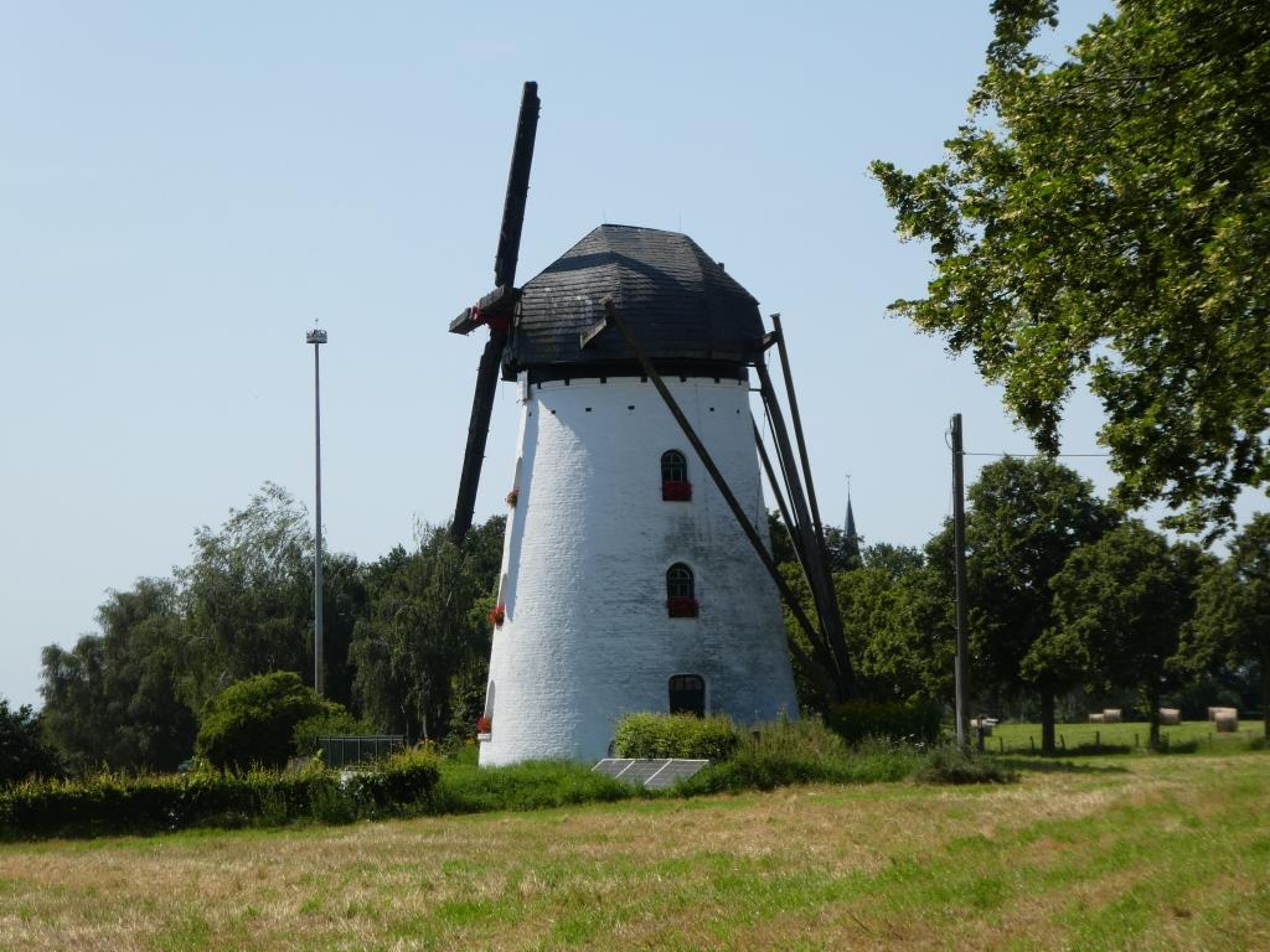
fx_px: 3889
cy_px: 476
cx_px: 635
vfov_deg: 14.0
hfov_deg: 18.5
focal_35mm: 106
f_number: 5.1
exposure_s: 1/500
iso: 80
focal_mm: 19
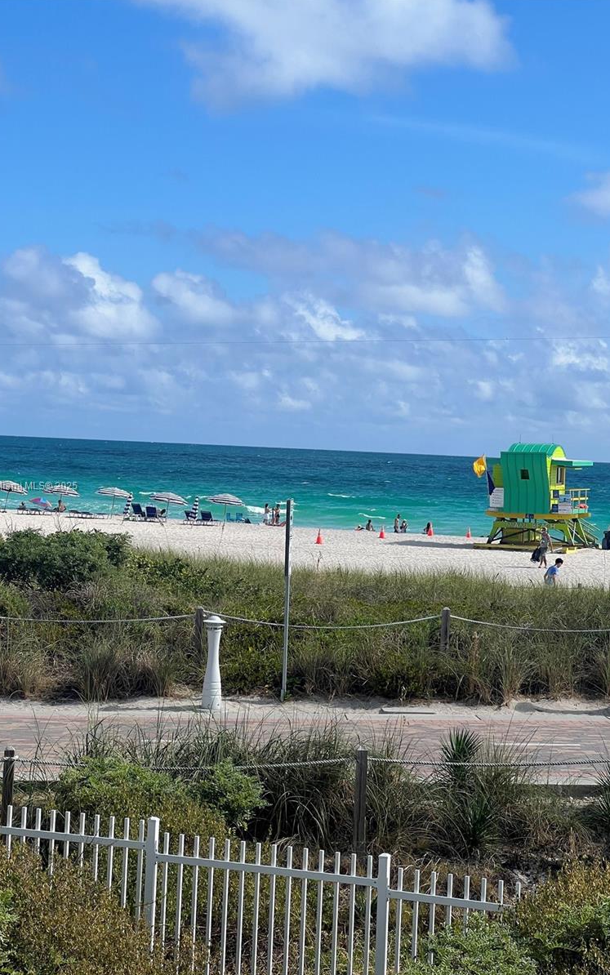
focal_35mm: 82
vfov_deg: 25.2
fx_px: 2180
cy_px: 487
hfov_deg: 15.9
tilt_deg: +1.0
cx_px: 296
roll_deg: -2.1
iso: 32
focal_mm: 9
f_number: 2.8
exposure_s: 1/1179
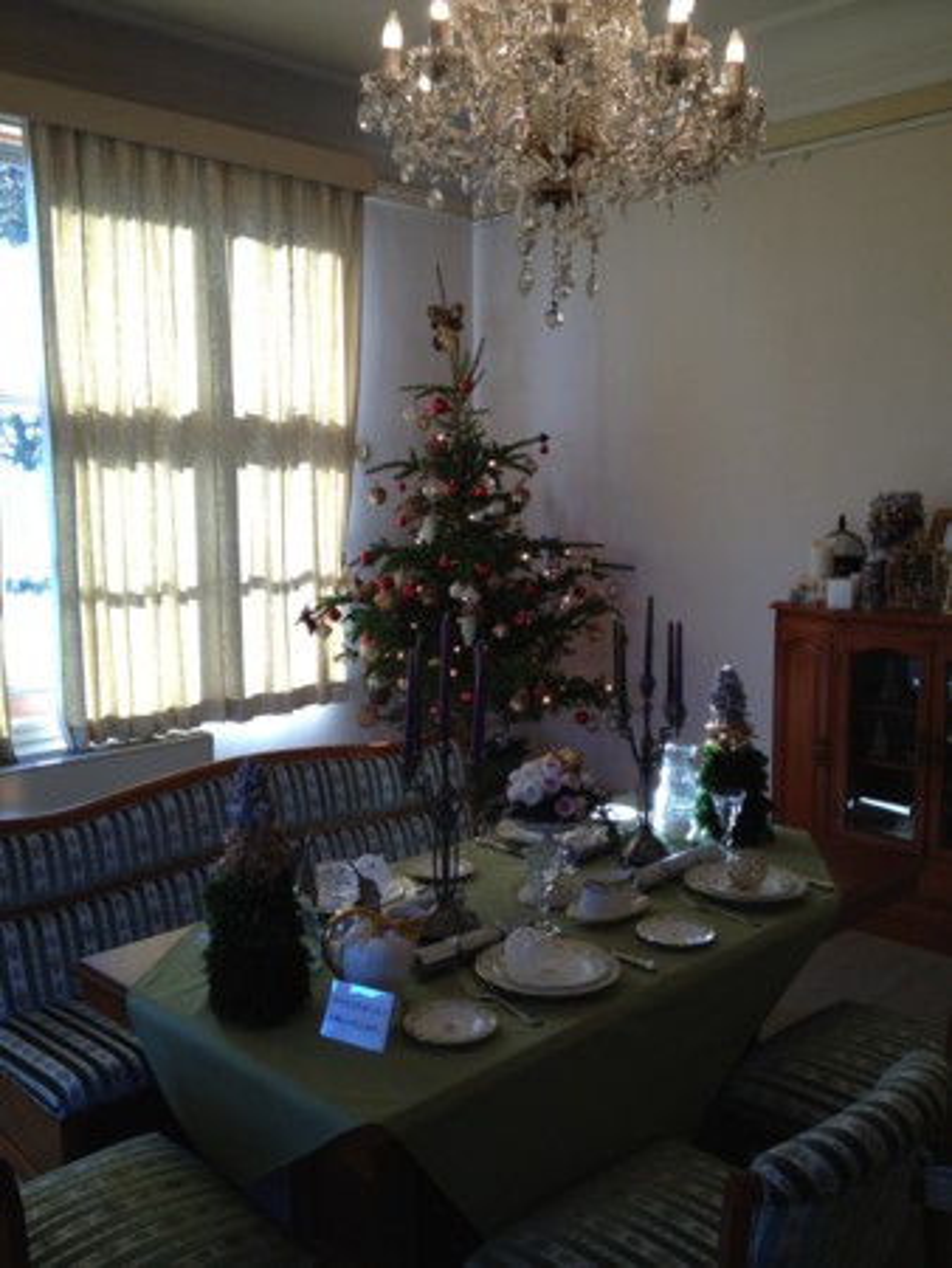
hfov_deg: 40.7
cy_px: 634
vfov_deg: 52.6
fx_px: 1282
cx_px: 476
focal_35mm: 35
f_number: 2.4
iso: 80
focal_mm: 4.28
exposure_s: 1/120
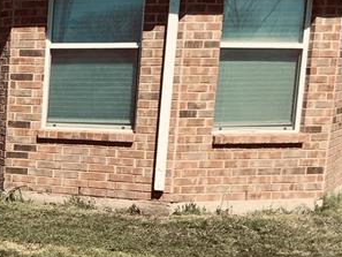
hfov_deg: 17.5
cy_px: 251
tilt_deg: -9.0
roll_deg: +0.5
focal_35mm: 100
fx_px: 988
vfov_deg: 14.6
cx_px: -181
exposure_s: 1/1451
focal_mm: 4.15
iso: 25
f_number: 2.2
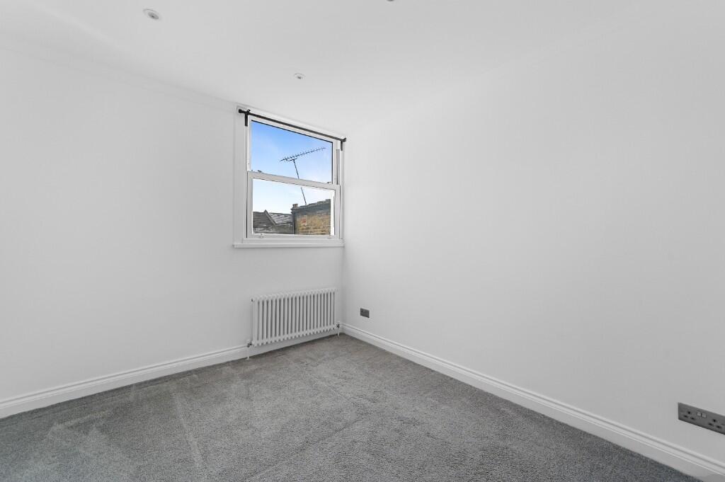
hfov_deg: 104.3
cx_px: 362
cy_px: 241
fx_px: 282
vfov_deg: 81.1
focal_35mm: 14
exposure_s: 1/15
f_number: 8
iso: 400
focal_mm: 14
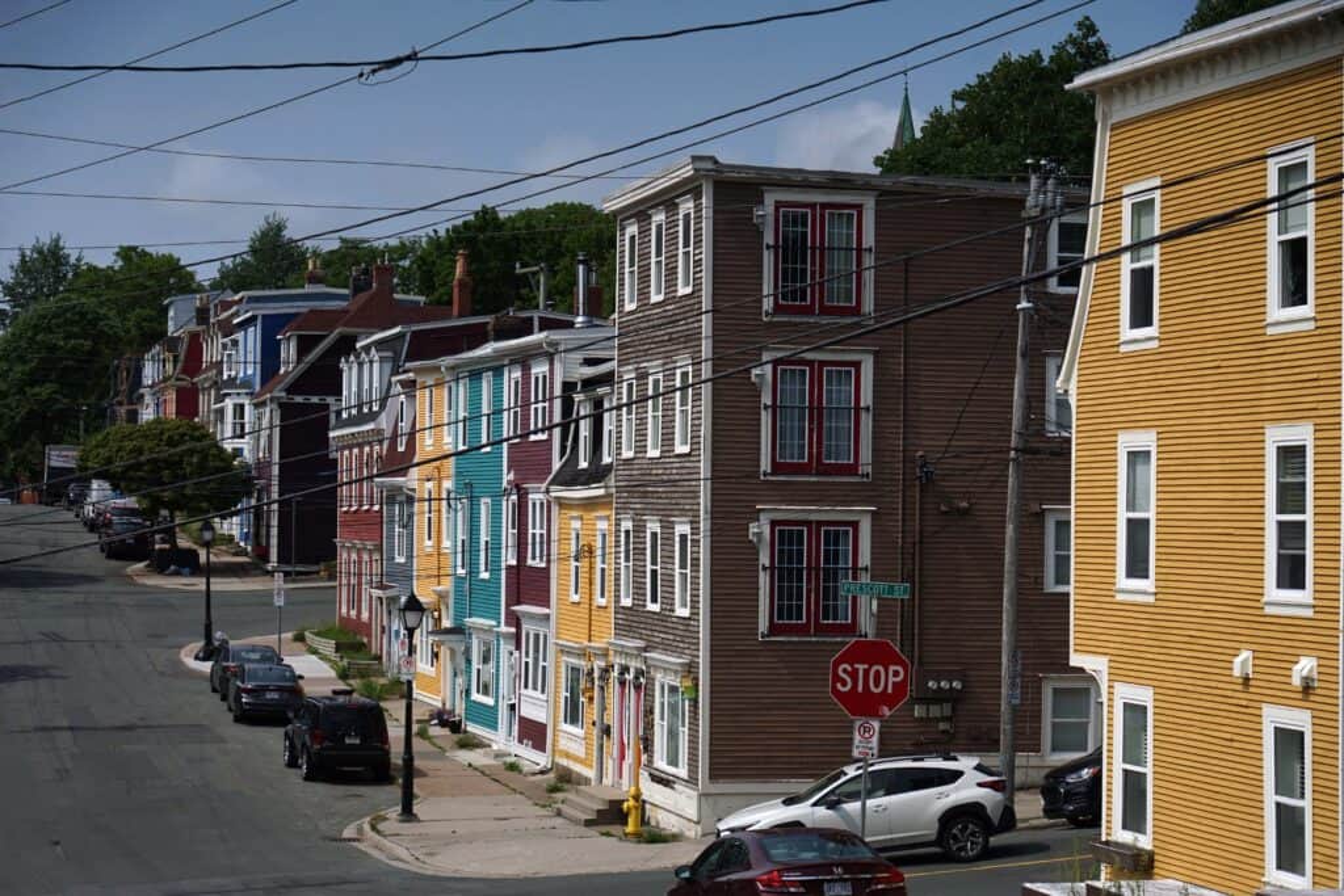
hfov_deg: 24.8
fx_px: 3062
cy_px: 448
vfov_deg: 16.7
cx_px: 672
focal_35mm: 82
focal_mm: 82
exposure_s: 1/5000
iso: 400
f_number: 4.5
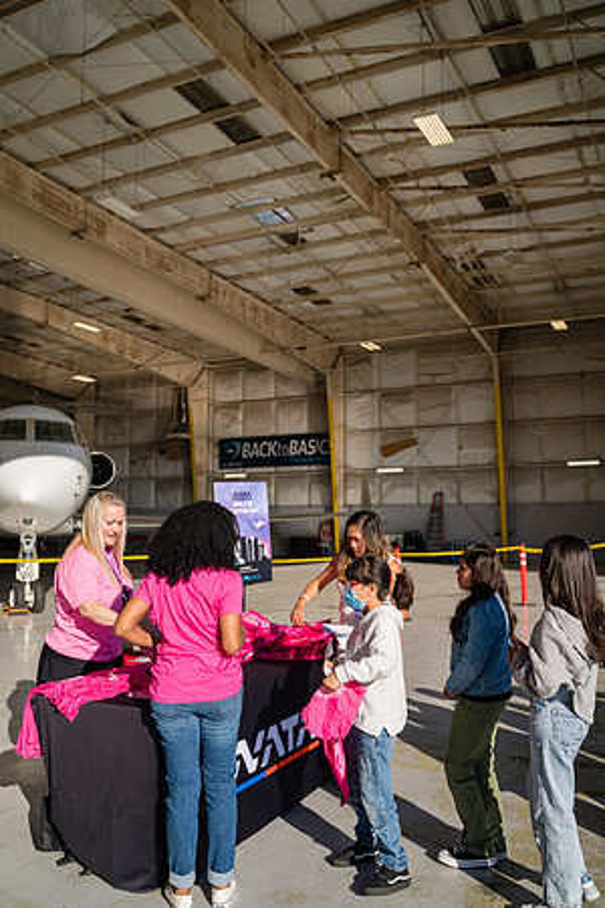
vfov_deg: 60.3
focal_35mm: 31
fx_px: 781
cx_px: 302
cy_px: 454
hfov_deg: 42.3
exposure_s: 1/1600
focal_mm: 31
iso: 100
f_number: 3.2
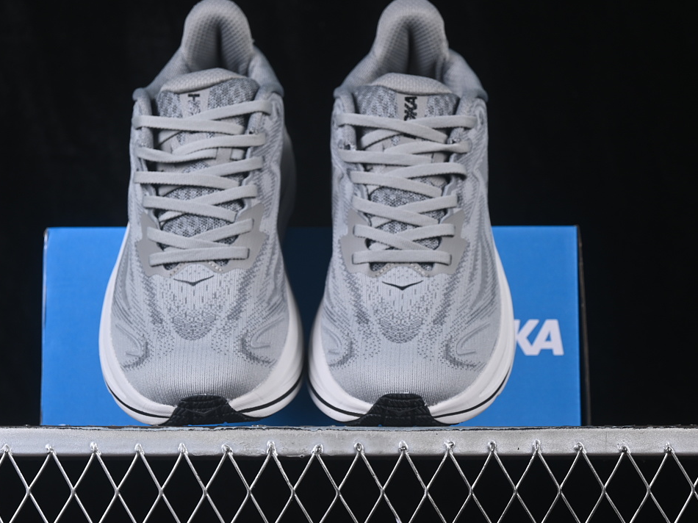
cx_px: 316
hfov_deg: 23.8
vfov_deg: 18.0
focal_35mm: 82
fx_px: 1653
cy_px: 262
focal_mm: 50
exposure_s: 1/80
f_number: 7.1
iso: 160
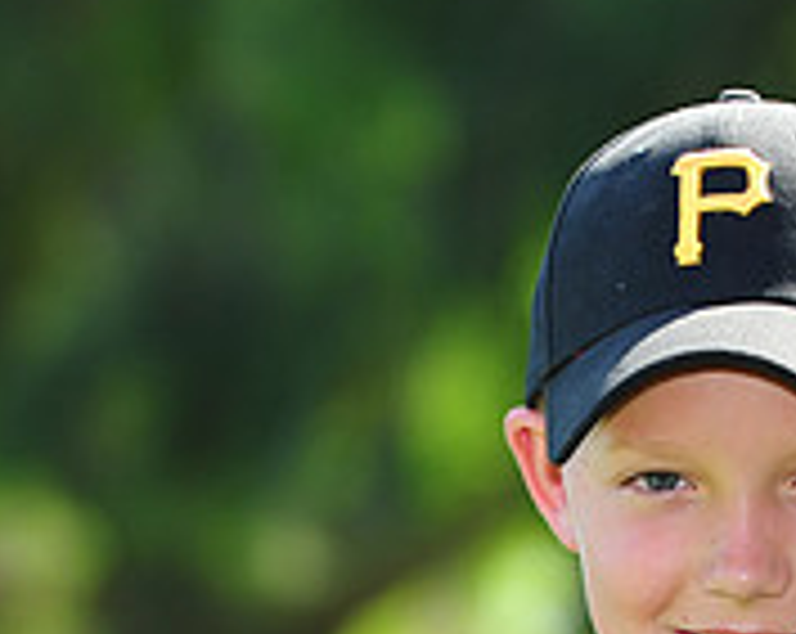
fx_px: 9784
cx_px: 684
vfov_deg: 3.7
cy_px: 728
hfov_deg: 4.7
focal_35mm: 416
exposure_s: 1/320
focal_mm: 135
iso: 200
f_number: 4.5
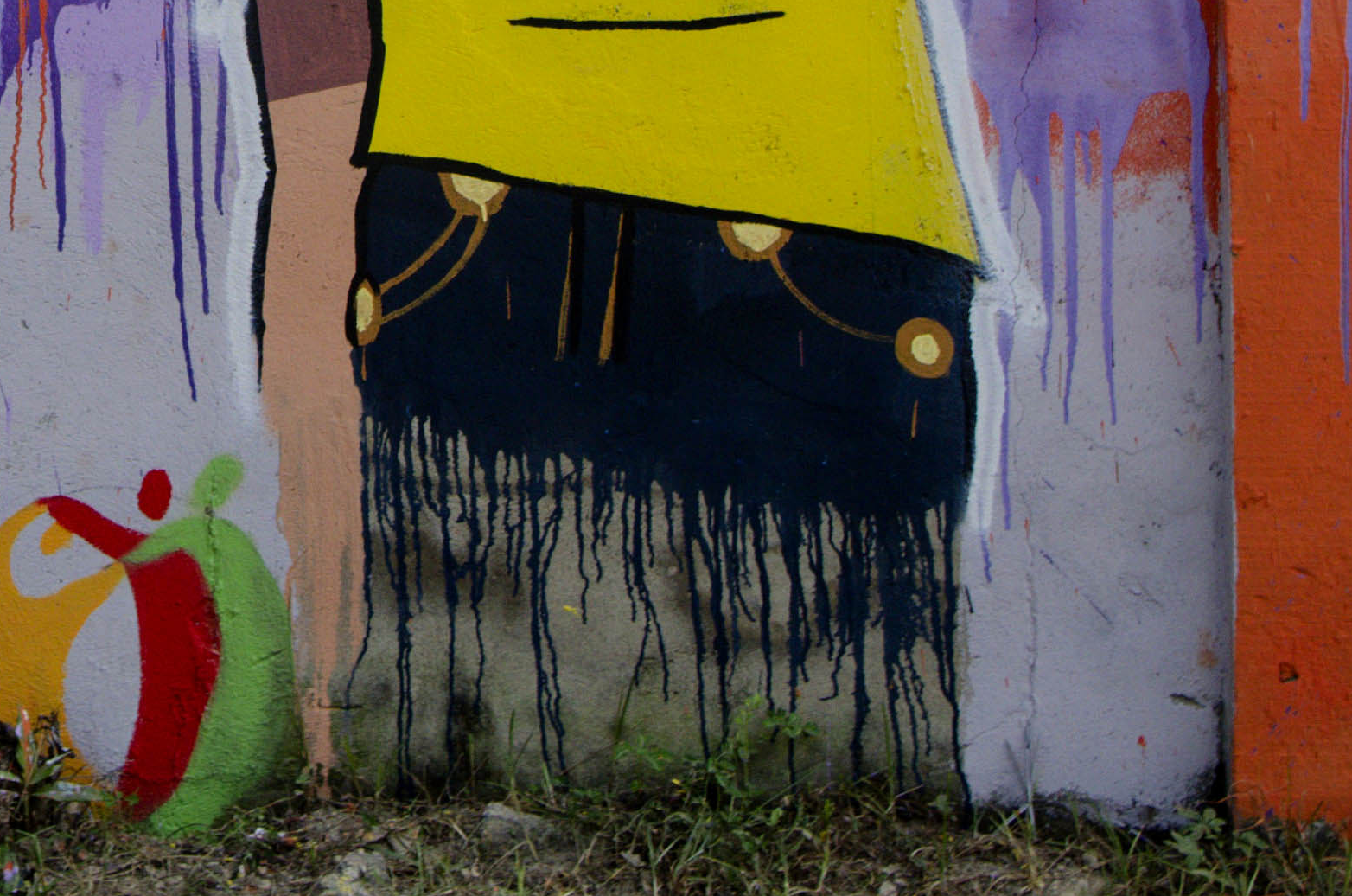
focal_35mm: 128
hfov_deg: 15.6
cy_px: -417
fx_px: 4781
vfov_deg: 10.4
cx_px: -172
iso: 200
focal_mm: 27
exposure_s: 1/1250
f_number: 5
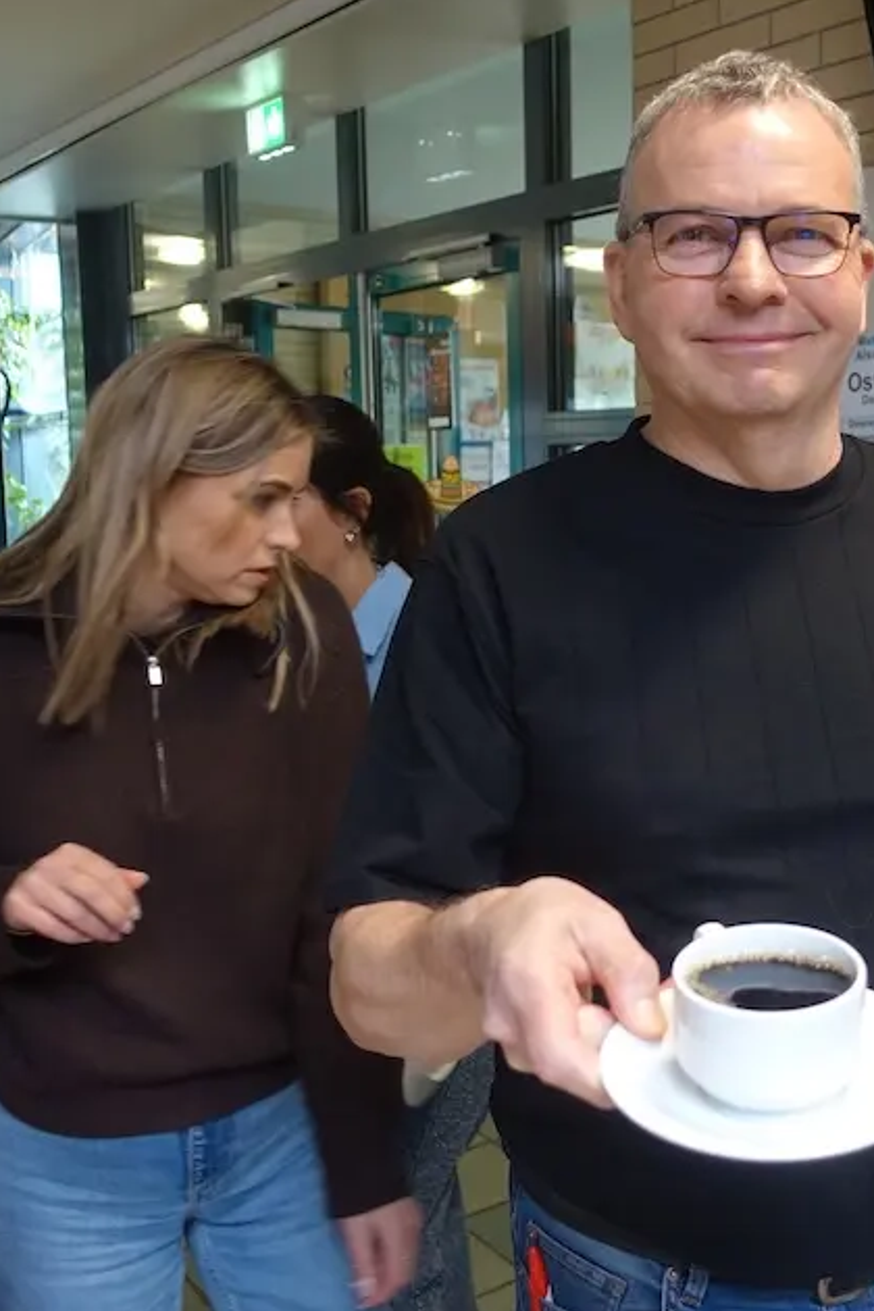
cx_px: 626
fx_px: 1420
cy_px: 642
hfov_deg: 33.7
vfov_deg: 49.6
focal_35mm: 39
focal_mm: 8.8
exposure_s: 1/80
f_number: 1.8
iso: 400
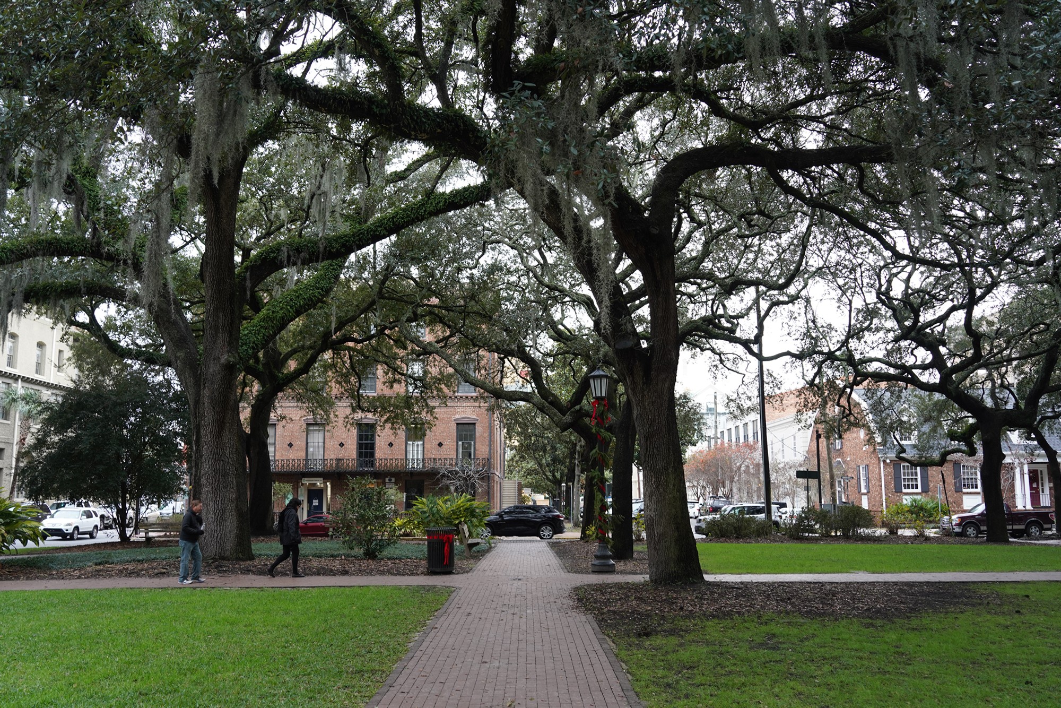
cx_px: 530
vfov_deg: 40.0
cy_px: 354
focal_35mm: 33
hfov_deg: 57.2
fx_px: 973
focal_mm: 33
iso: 500
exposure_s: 1/100
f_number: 5.6
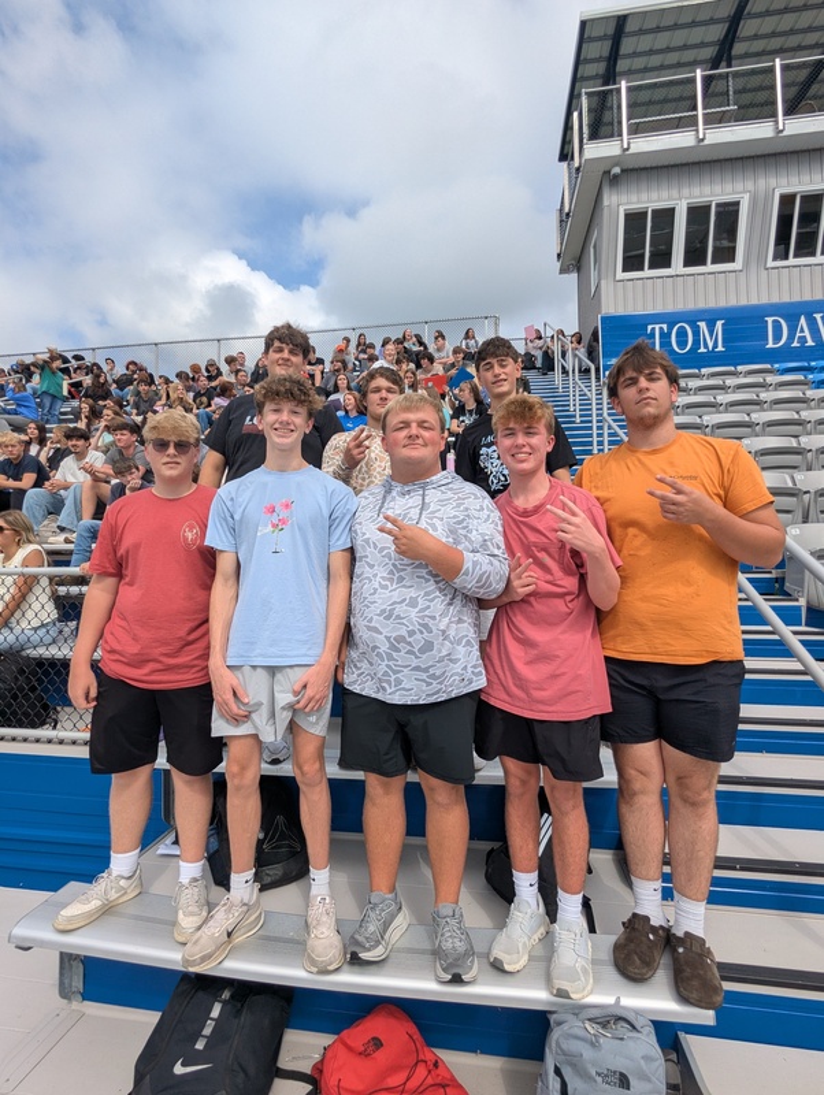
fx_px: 507
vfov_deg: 94.4
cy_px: 548
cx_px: 412
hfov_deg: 78.2
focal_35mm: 16
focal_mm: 2.35
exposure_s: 1/1938
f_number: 2.2
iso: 48
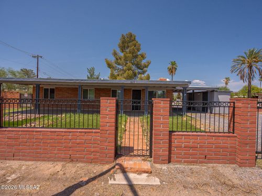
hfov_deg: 97.7
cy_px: 98
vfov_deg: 81.1
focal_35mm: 15
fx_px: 115
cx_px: 131
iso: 400
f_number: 6.3
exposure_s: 1/2500
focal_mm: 14
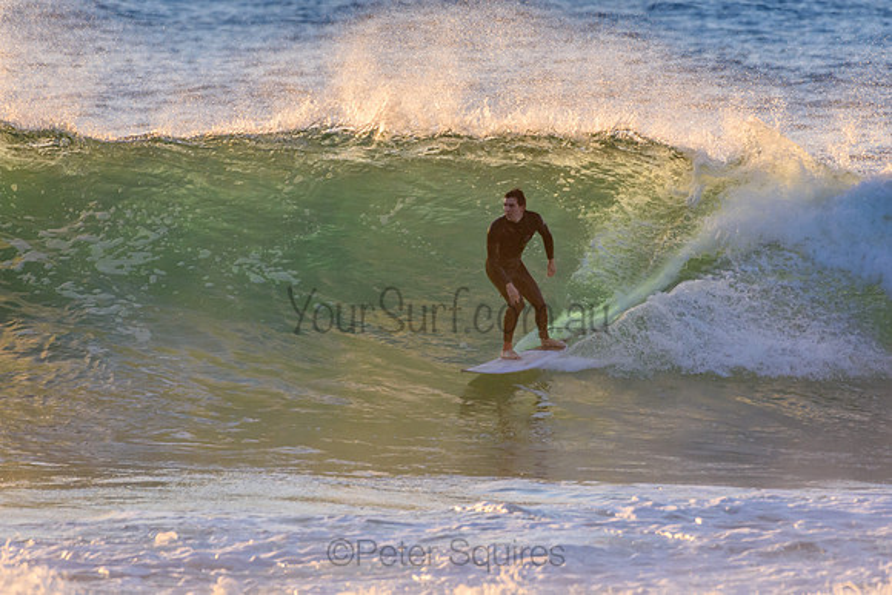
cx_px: 446
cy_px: 298
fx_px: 18587
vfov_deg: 1.8
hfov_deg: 2.7
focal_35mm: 750
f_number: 5.6
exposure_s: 1/1600
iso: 800
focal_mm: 500
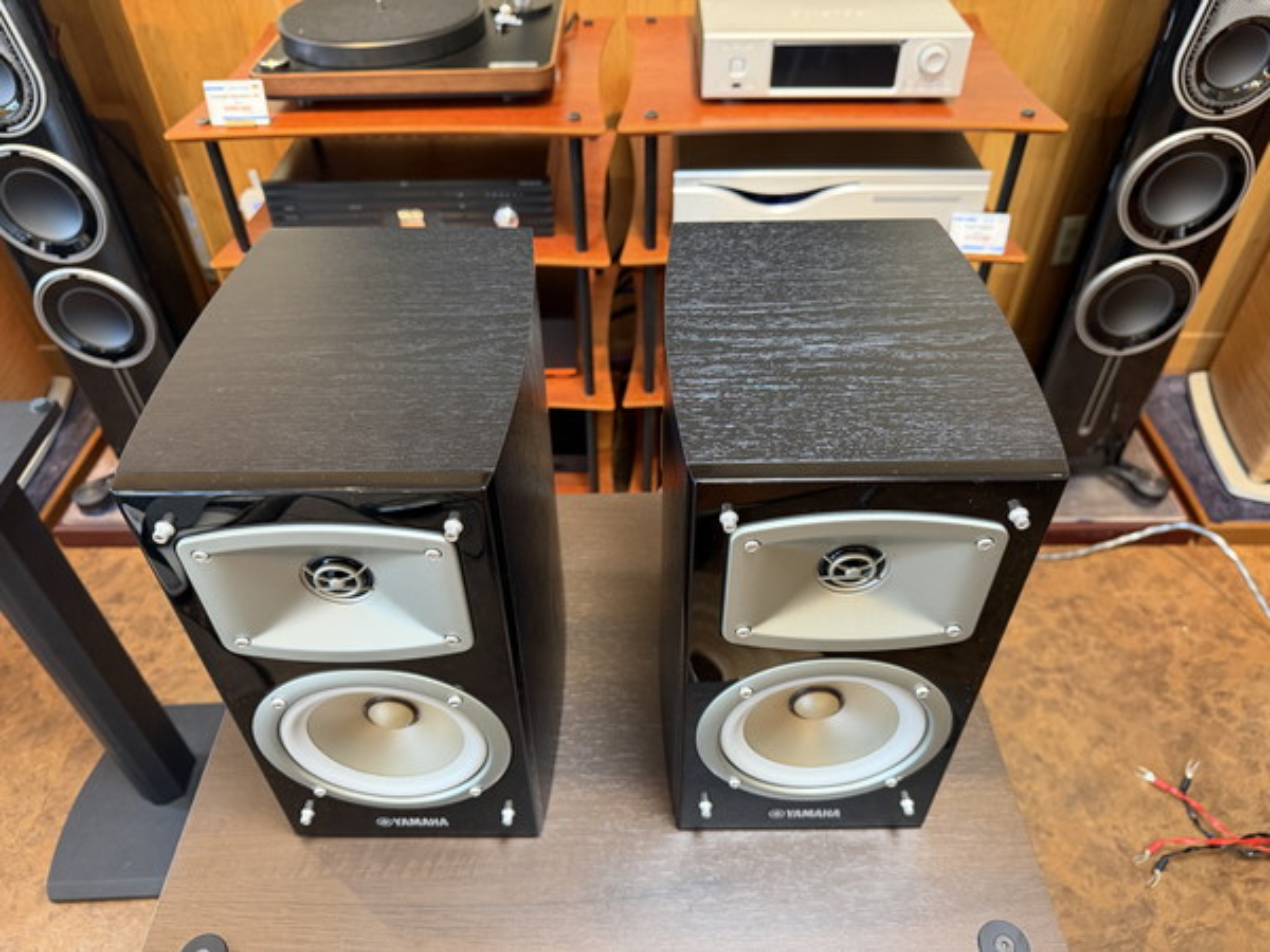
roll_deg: +1.1
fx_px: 881
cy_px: 476
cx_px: 635
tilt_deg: -43.2
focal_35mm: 24
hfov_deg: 71.6
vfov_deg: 56.8
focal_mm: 6.76
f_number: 1.78
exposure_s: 1/60
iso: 400
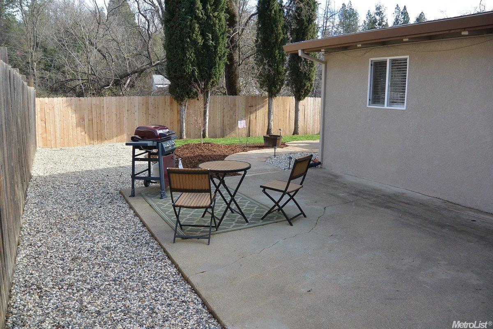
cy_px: 164
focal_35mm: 27
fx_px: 370
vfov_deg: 47.9
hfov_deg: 67.4
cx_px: 246
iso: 160
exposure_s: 1/400
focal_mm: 10
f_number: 4
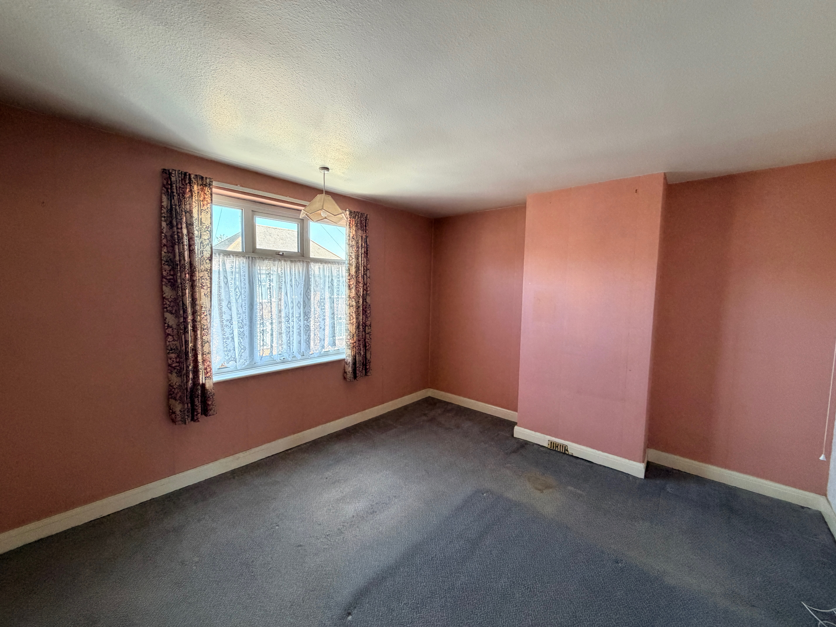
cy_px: 314
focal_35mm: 14
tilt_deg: -4.1
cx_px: 418
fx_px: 338
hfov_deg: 102.1
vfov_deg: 85.7
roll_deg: -2.0
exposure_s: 1/81
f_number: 2.2
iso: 320
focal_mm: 2.22
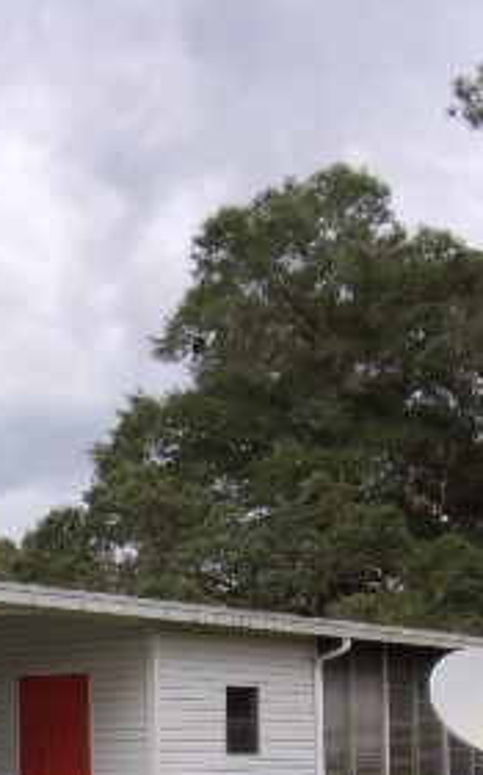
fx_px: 1225
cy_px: 659
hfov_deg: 20.9
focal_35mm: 58
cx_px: -83
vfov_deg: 33.7
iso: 80
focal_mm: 4.3
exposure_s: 1/160
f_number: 3.3
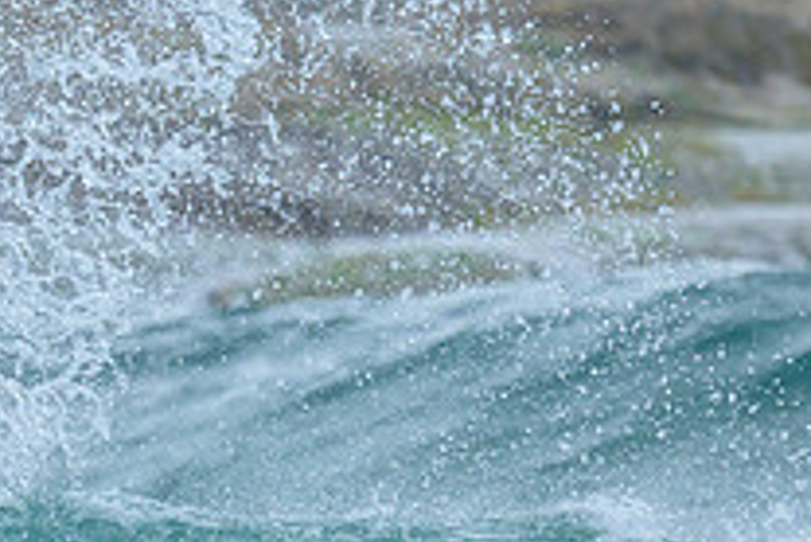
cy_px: 555
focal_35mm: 3068
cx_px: -390
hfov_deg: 0.7
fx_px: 69161
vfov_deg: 0.4
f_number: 6.3
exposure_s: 1/2500
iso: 640
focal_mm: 800
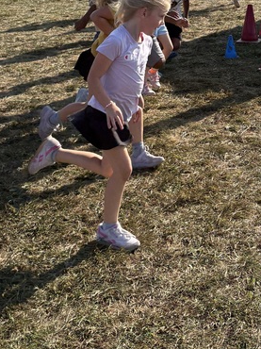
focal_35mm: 72
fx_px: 725
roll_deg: -0.6
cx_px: 175
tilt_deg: -12.3
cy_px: 56
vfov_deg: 26.4
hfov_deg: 20.3
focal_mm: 5.96
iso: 50
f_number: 1.6
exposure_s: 1/3623
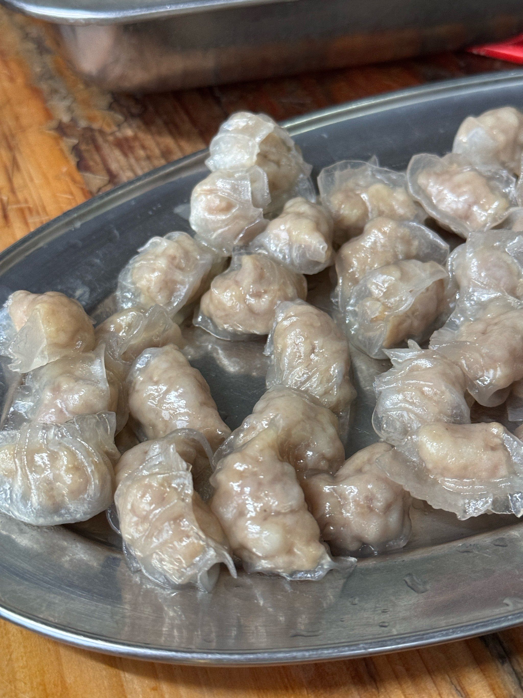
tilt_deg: -44.0
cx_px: 262
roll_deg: -0.7
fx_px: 967
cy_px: 349
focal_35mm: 48
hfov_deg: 30.3
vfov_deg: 39.7
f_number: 1.78
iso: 320
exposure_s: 1/33
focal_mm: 6.76
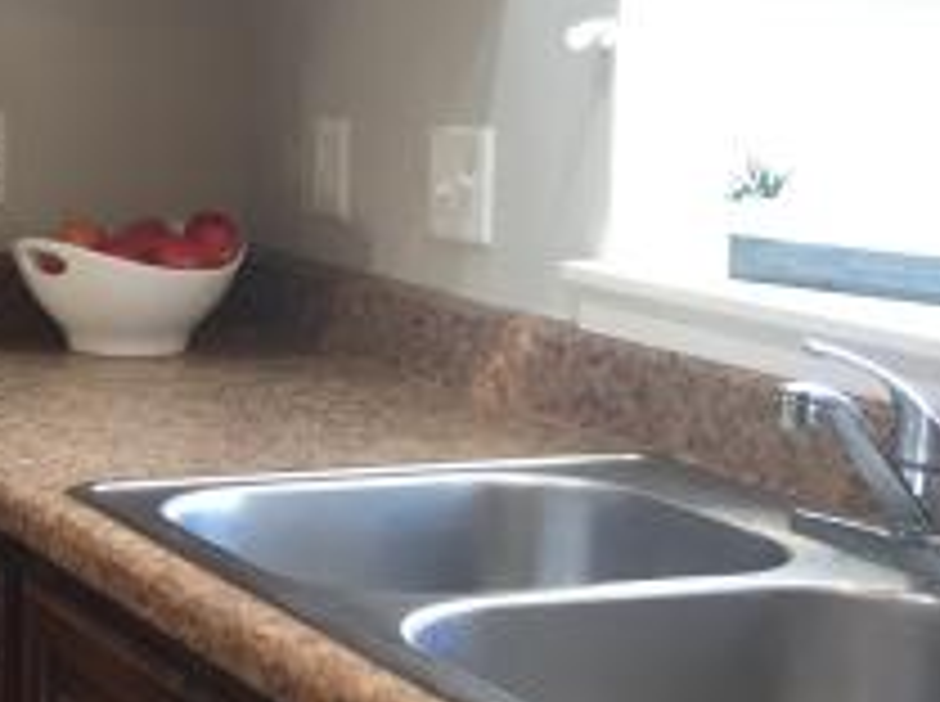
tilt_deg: -7.3
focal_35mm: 89
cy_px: 243
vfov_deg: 16.5
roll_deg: +0.3
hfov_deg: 20.3
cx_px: -247
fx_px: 2413
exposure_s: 1/30
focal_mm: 4.15
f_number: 2.2
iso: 80
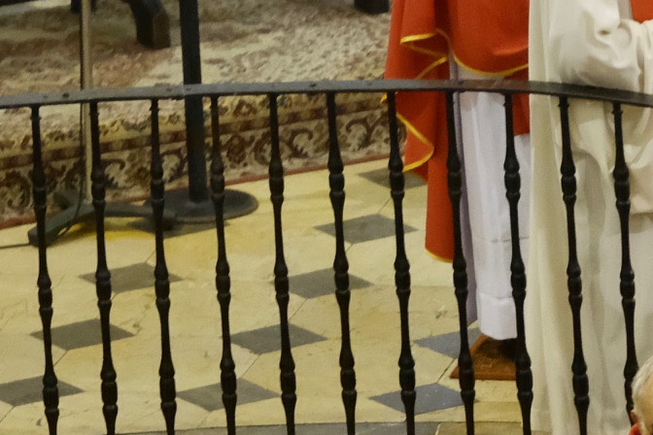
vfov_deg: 2.3
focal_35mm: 603
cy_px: 351
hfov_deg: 3.4
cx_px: 1318
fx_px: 10937
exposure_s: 1/125
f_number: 2
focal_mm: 90
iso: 3200
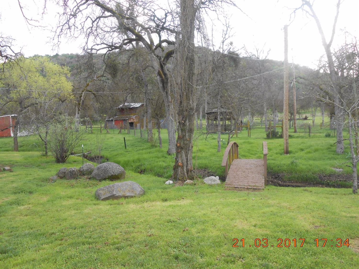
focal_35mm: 26
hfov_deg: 67.3
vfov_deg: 53.1
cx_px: 180
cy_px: 134
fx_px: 270
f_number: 3.5
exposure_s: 1/60
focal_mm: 4.6
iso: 80
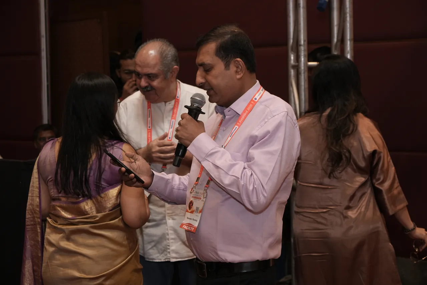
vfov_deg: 21.2
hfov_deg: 31.4
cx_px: 214
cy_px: 142
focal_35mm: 64
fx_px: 759
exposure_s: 1/160
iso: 1250
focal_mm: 64
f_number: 5.6
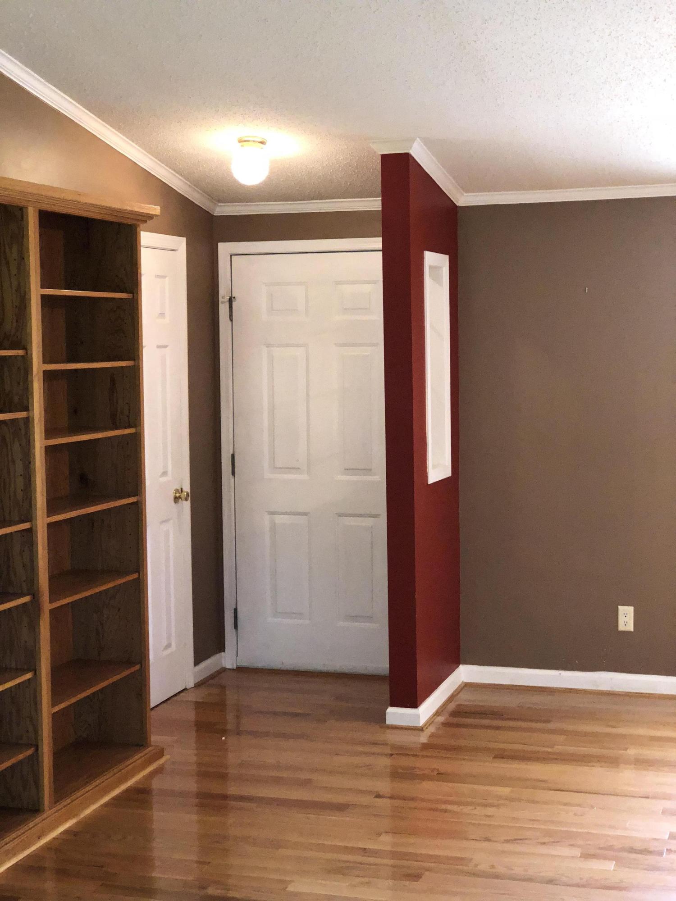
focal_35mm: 57
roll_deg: +0.3
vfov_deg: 33.8
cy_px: 450
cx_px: 338
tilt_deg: -4.0
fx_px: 1484
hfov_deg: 25.7
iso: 320
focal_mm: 6.6
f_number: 2.8
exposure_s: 1/60
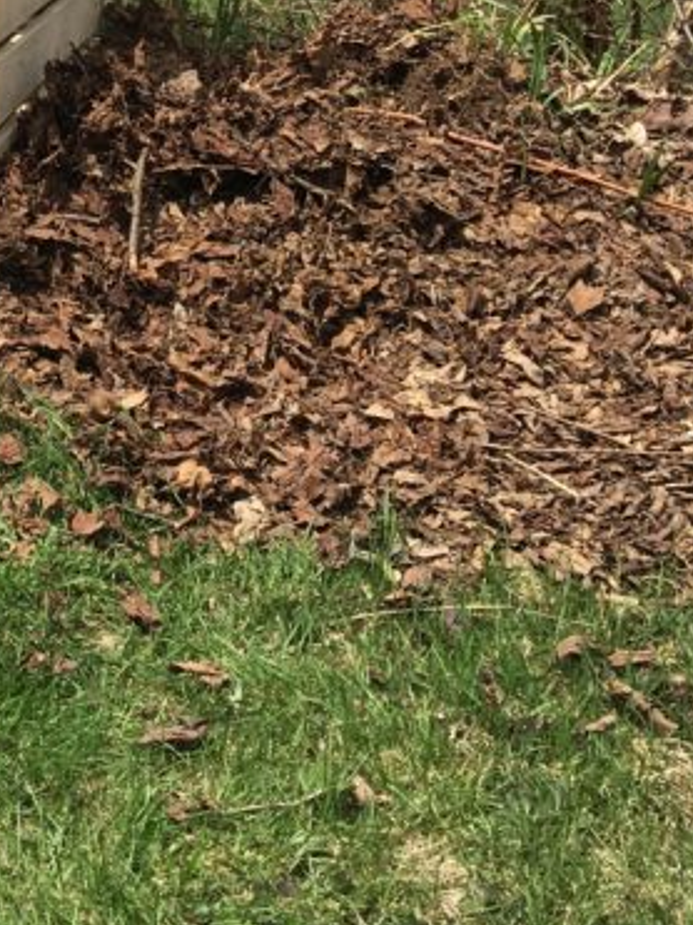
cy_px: -87
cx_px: -192
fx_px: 2137
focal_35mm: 80
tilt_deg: -10.9
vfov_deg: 23.0
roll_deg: +1.6
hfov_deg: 17.4
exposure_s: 1/2564
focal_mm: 4.15
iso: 25
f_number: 2.2
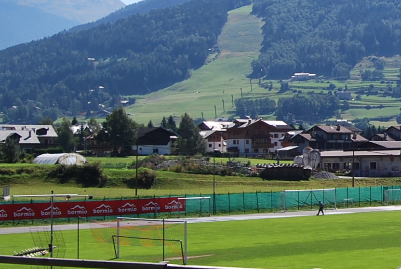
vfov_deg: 14.5
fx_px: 1049
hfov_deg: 20.2
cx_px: 488
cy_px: 35
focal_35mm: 94
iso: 100
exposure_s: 1/250
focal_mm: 18
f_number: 8
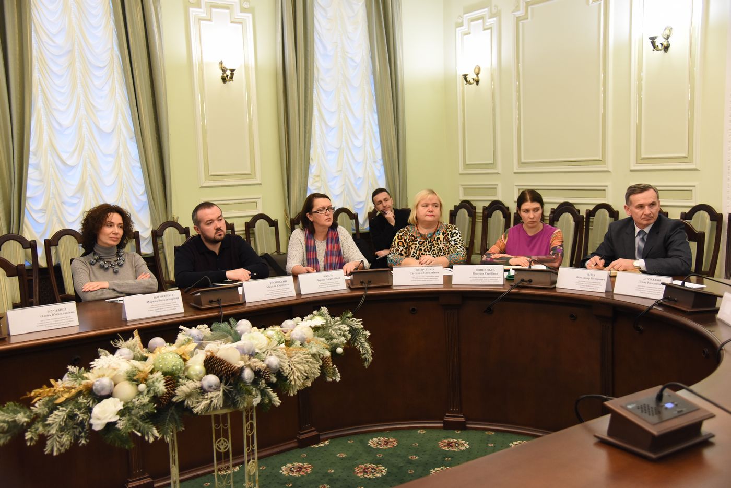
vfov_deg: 35.1
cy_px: 244
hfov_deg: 50.7
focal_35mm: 38
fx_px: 772
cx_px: 366
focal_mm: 38
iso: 4000
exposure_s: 1/125
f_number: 4
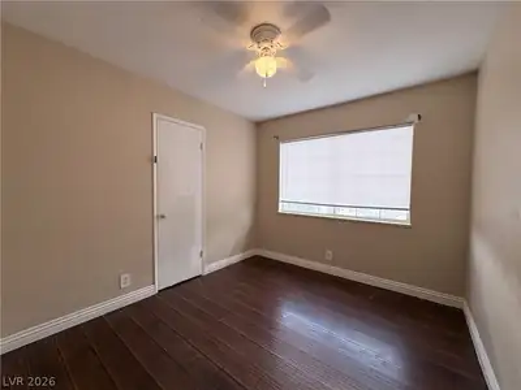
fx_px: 211
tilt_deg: -2.1
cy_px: 195
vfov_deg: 85.7
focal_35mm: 14
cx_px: 260
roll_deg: -0.2
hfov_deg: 102.1
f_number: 2.2
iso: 40
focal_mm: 2.22
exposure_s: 1/136
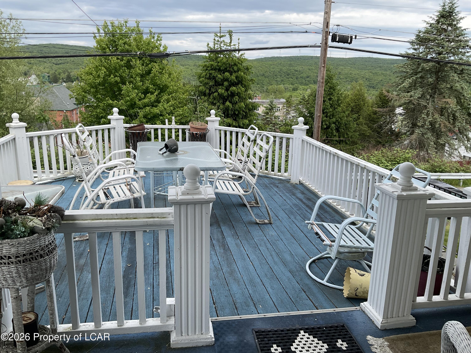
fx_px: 395
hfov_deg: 61.7
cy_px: 176
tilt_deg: -13.6
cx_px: 236
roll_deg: -1.3
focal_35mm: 29
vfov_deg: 48.2
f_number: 1.8
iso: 16
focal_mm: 3
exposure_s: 1/792
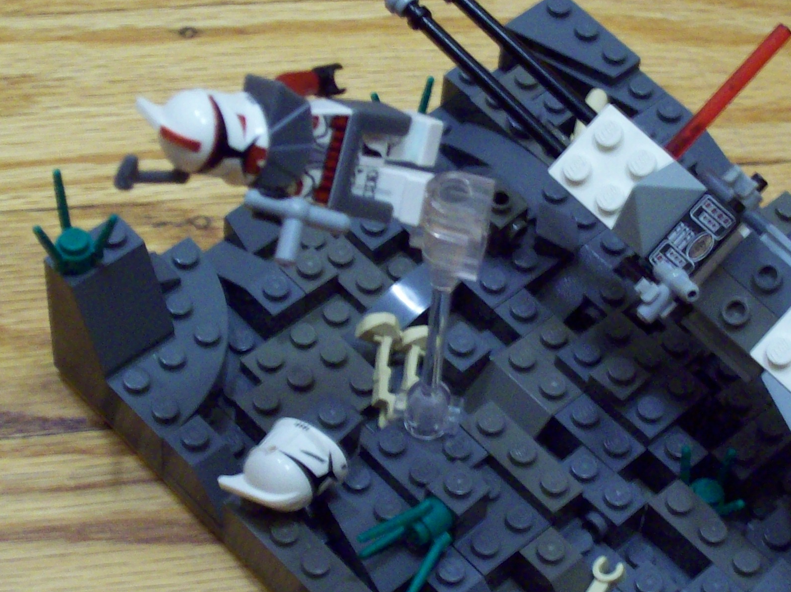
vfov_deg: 14.8
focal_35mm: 100
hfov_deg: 19.6
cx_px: 544
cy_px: 345
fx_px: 2284
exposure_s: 1/8
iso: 200
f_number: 3.4
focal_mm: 9.4
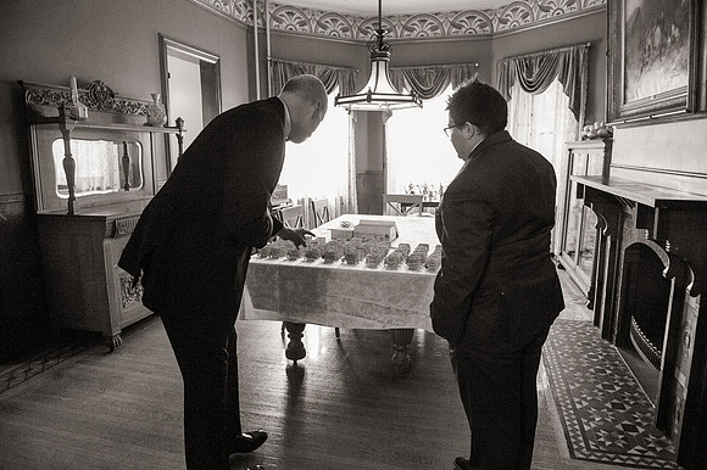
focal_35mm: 24
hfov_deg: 73.8
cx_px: 354
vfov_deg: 53.1
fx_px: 471
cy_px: 235
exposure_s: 1/200
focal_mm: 24
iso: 6400
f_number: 3.5
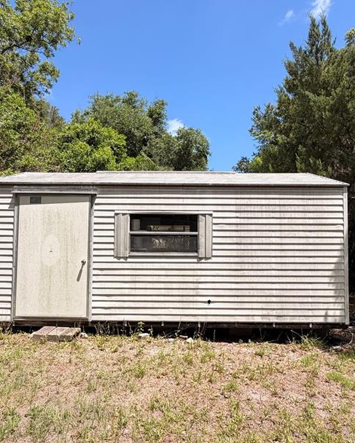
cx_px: 176
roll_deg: +0.4
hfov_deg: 60.9
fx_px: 302
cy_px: 233
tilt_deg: +1.2
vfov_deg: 72.5
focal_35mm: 23
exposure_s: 1/770
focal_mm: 2.22
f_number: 2.2
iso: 25
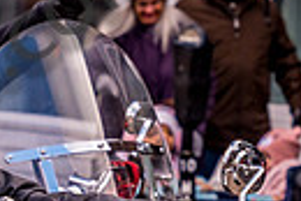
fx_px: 4210
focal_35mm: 503
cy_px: 209
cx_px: -188
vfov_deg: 2.7
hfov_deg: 4.1
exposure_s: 1/640
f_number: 6.3
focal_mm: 113
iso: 800
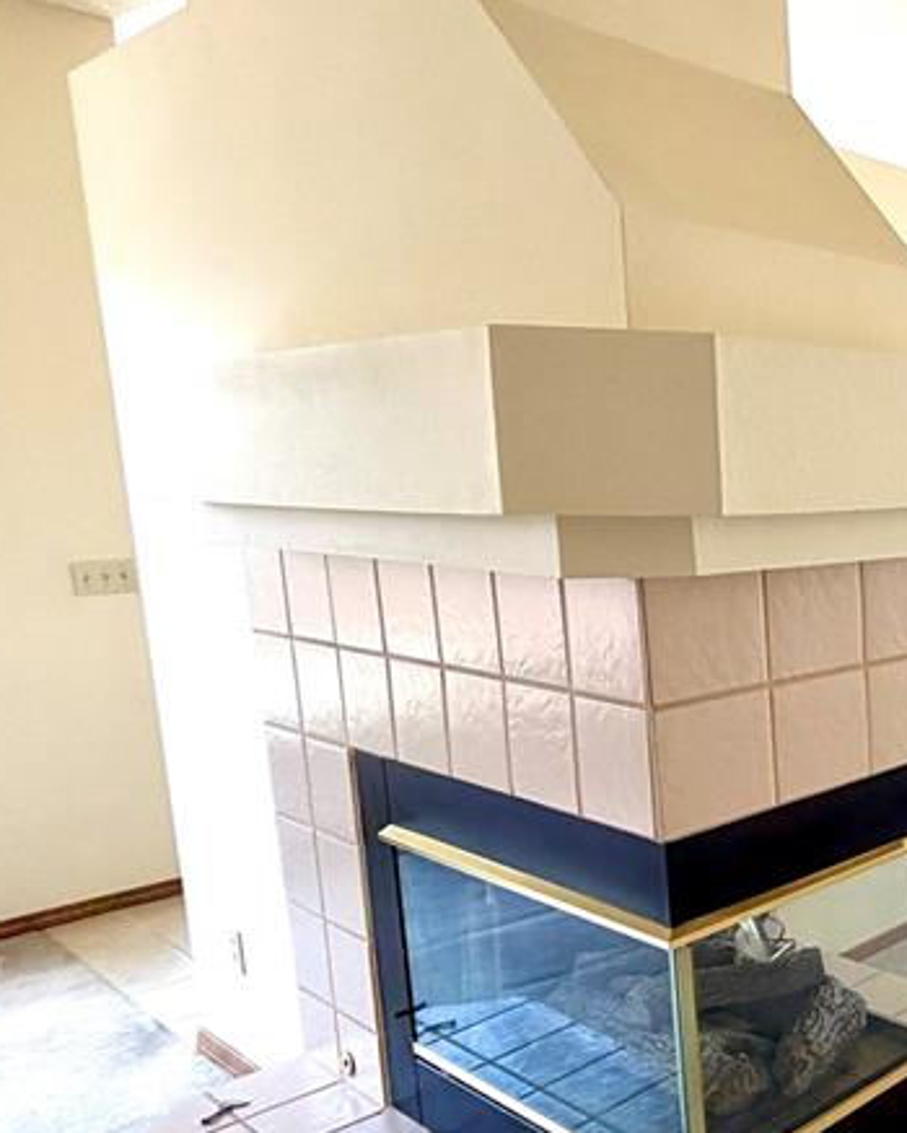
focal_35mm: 32
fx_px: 1073
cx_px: 1208
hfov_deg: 32.7
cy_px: 616
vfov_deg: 55.6
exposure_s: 1/120
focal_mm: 2.22
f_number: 2.2
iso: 80
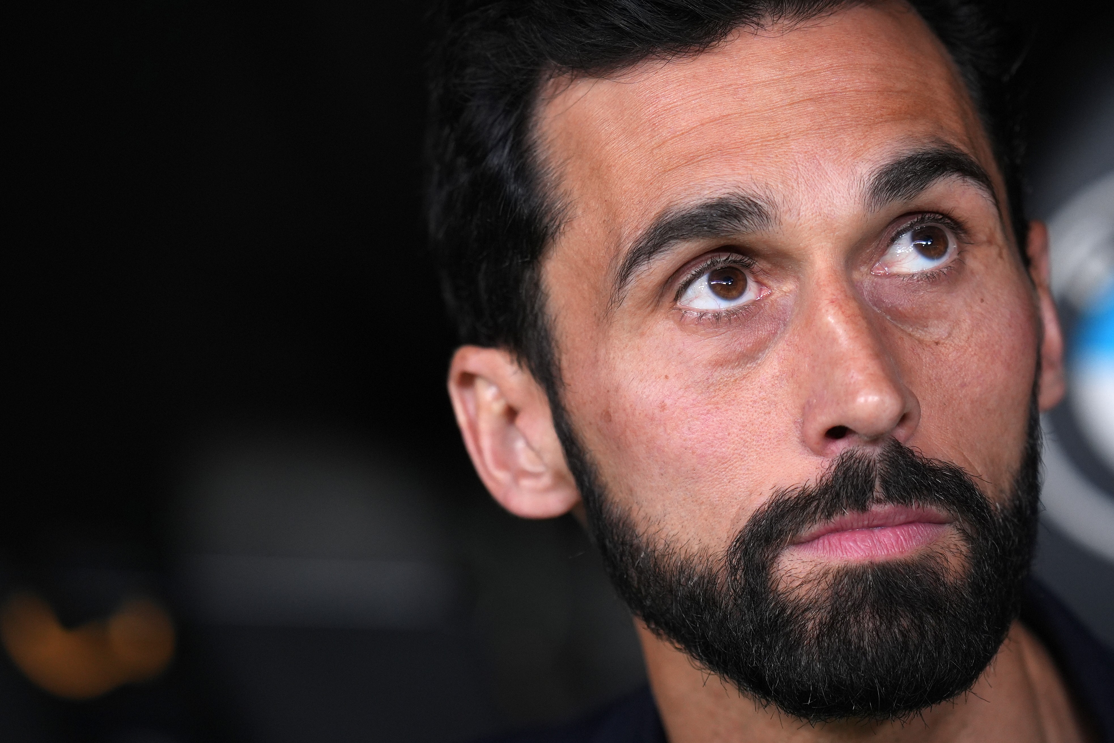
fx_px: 18567
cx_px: 557
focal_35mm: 600
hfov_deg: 3.4
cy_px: 372
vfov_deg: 2.3
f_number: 2.8
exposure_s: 1/500
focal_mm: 400
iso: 1000
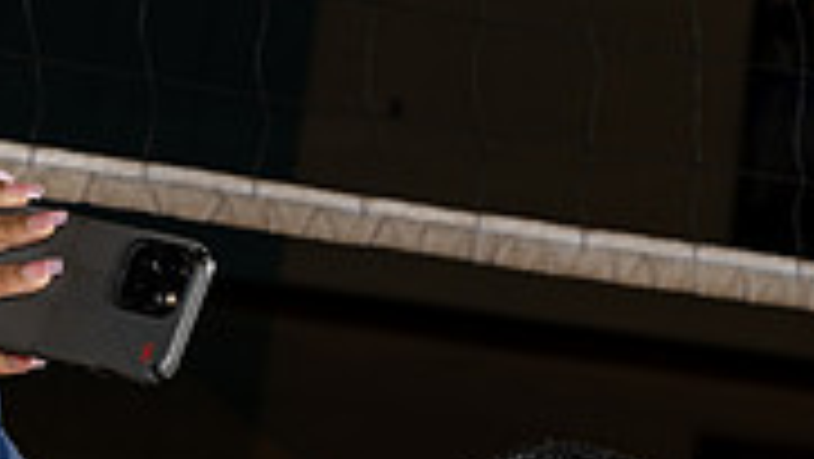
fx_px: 3606
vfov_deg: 7.0
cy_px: 994
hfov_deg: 12.9
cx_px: 333
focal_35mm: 167
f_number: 6.3
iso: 250
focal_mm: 64
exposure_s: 1/250
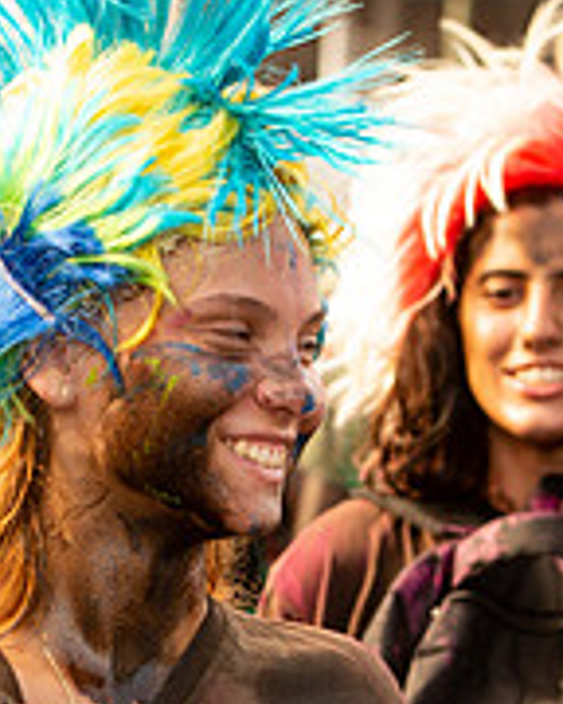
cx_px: -7
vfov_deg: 7.4
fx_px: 5395
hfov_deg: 6.0
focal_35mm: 259
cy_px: 686
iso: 320
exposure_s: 1/200
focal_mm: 70
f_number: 5
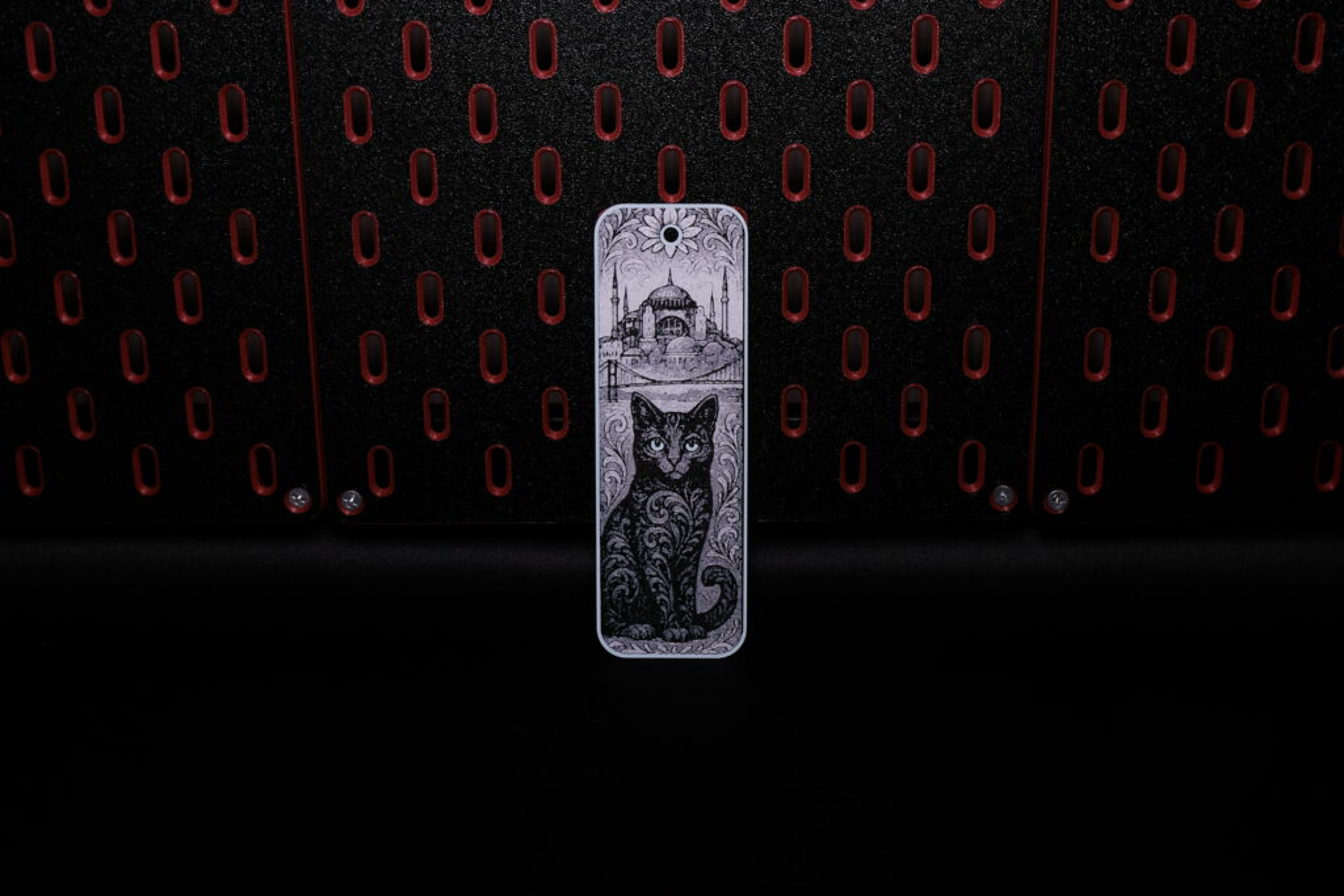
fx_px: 1755
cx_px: 672
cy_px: 448
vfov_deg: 28.7
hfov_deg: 41.9
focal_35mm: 47
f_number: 4.7
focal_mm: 31.4
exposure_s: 1/15
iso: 250
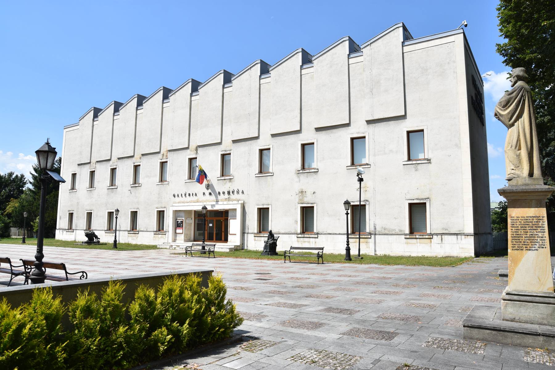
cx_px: 278
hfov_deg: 70.4
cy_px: 185
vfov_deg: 50.4
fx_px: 393
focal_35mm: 26
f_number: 8
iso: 140
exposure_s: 1/500
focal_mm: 17
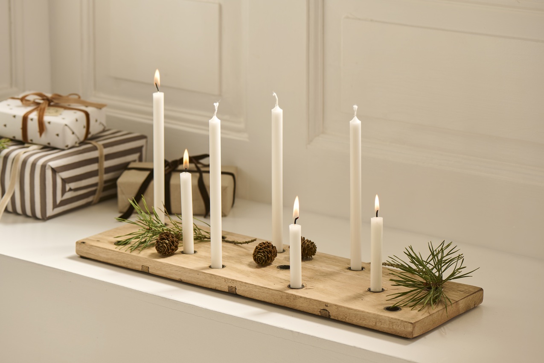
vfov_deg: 13.0
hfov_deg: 19.5
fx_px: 1587
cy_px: 182
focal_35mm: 105
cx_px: 272
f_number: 8
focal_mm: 105
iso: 100
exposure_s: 1/60
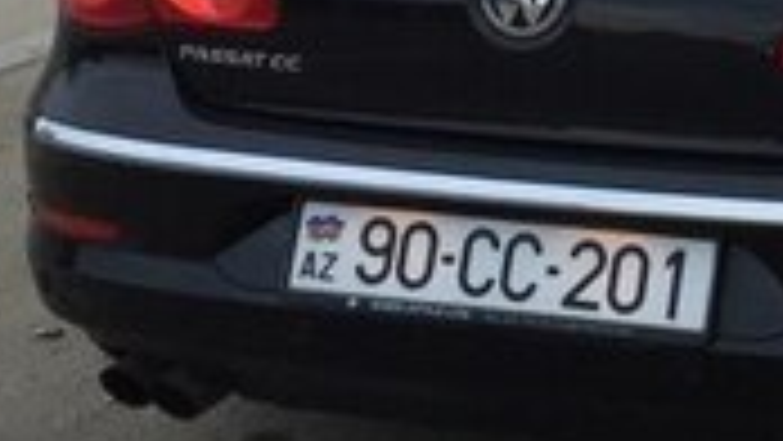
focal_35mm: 120
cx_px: 1053
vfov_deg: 9.8
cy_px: -218
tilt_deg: -5.5
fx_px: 2492
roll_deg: -1.4
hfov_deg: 16.7
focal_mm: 4.15
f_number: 2.2
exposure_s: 1/100
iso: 50
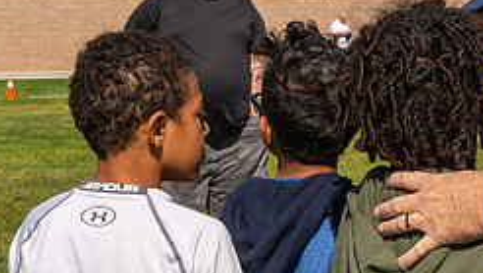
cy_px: 213
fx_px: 1423
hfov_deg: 19.1
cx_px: 363
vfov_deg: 10.9
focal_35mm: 111
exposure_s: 1/125
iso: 100
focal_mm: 44
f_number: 11
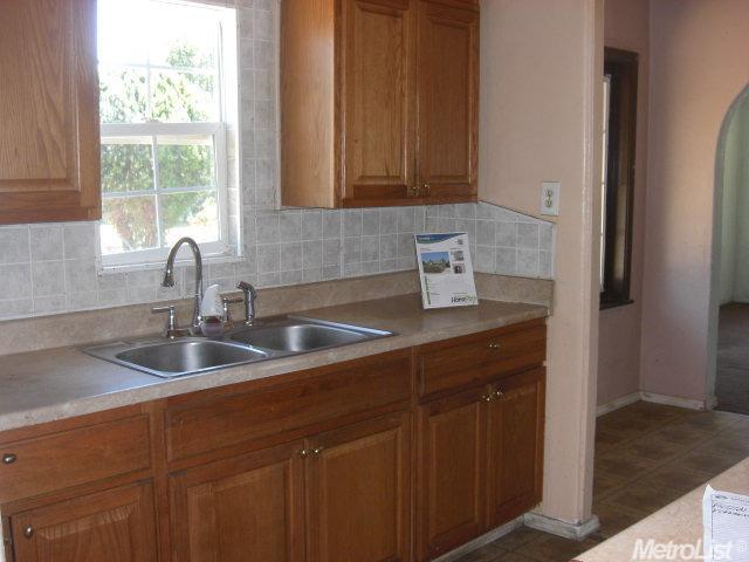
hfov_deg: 49.0
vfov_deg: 37.7
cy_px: 281
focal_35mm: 38
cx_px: 374
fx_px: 822
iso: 200
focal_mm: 7.9
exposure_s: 1/60
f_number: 2.8
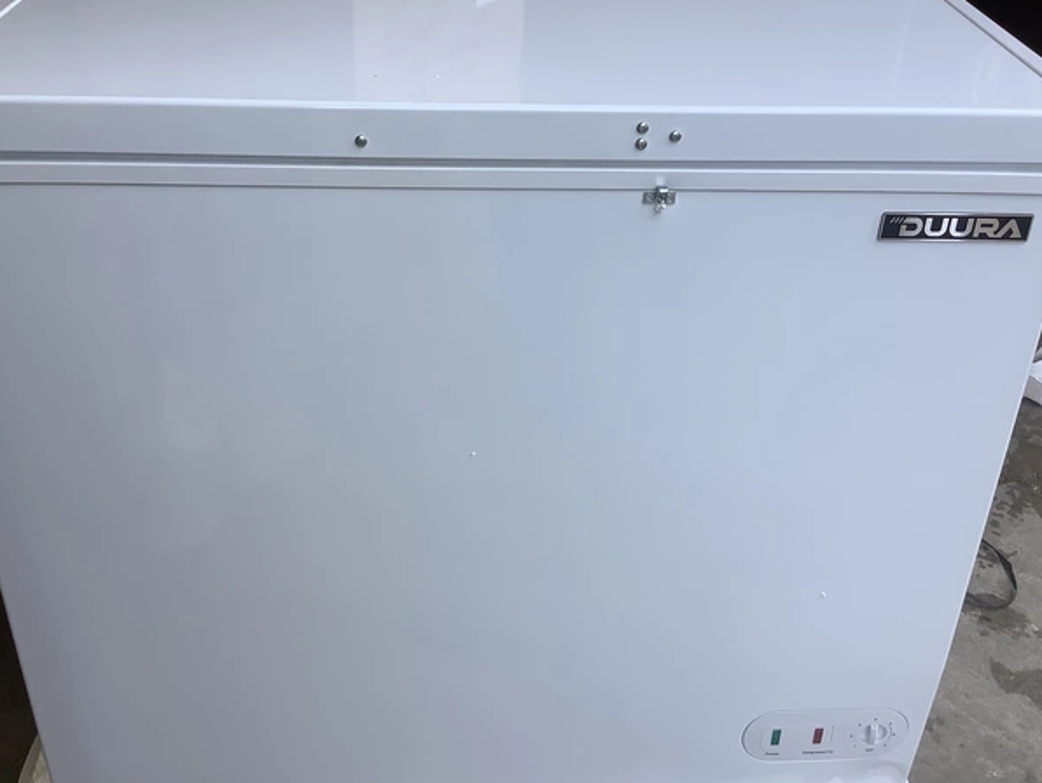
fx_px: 1175
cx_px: 505
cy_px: 387
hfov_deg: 47.8
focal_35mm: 39
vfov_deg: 36.9
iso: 50
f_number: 2.4
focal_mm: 3.3
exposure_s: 1/60
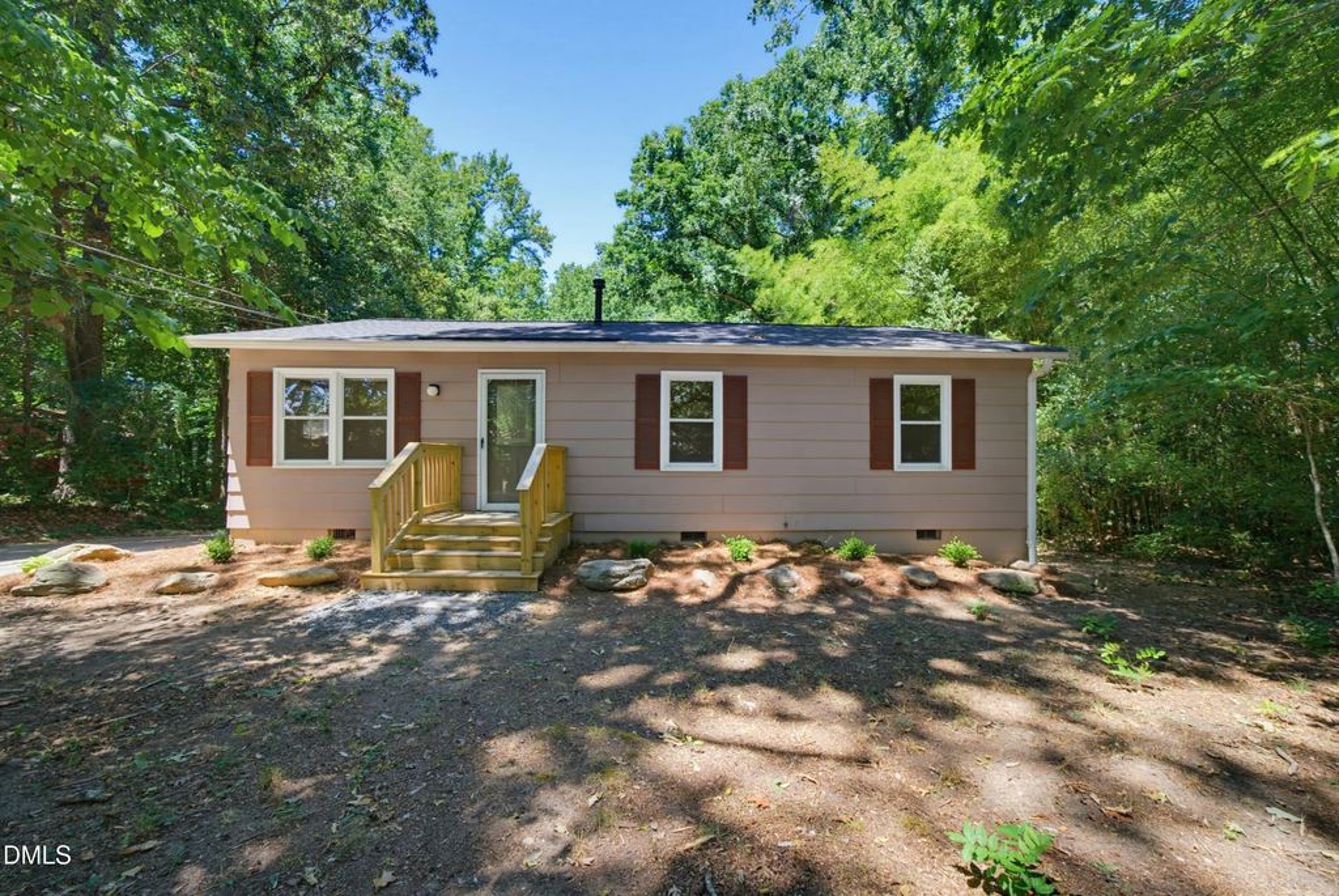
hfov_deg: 108.3
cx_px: 670
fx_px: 484
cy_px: 448
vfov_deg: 85.6
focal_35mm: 13
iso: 320
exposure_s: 1/30
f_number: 7.1
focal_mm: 13
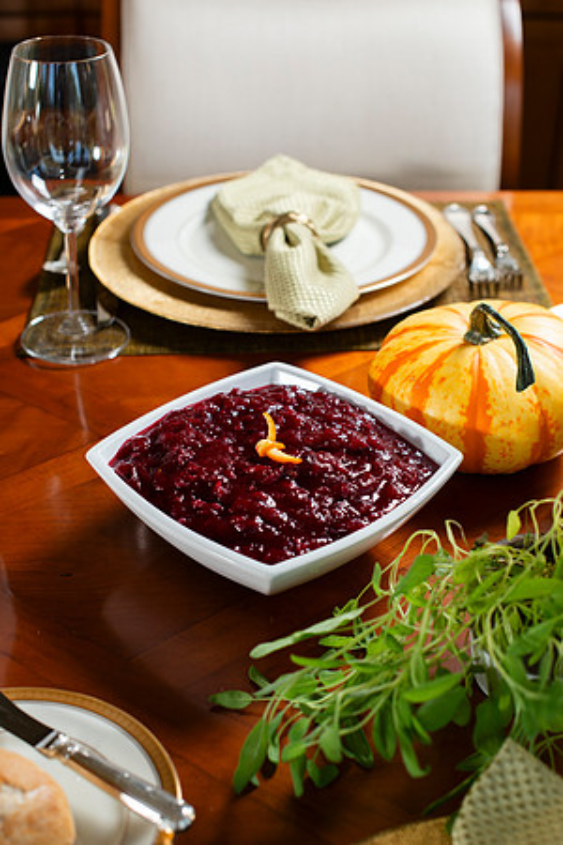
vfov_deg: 39.6
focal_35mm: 50
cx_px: 282
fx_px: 1173
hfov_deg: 27.0
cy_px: 422
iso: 200
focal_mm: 50
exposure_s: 1/250
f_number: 4.5
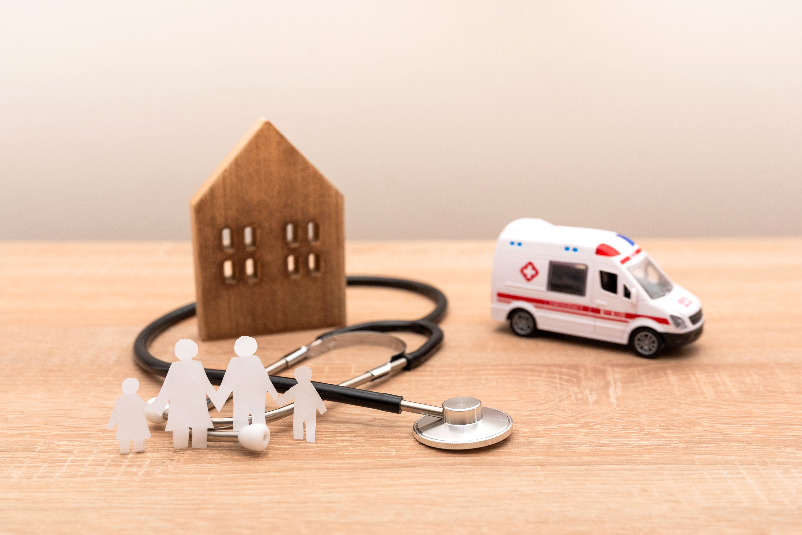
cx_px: 401
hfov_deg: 41.1
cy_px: 268
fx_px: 1070
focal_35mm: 48
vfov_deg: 28.1
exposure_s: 1/125
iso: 400
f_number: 5
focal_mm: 48
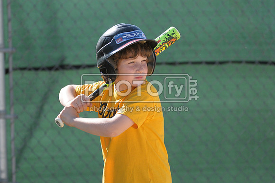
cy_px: 92
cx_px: 138
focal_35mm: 315
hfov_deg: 6.6
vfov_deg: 4.4
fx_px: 2403
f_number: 4
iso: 640
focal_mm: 210
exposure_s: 1/2000
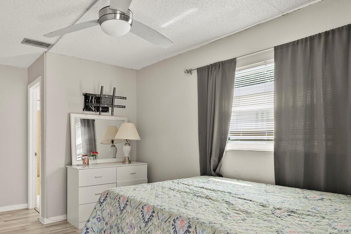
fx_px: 244
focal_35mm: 25
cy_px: 140
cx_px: 135
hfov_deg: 70.5
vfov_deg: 51.0
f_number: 6.3
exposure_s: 1/2
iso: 800
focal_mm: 10
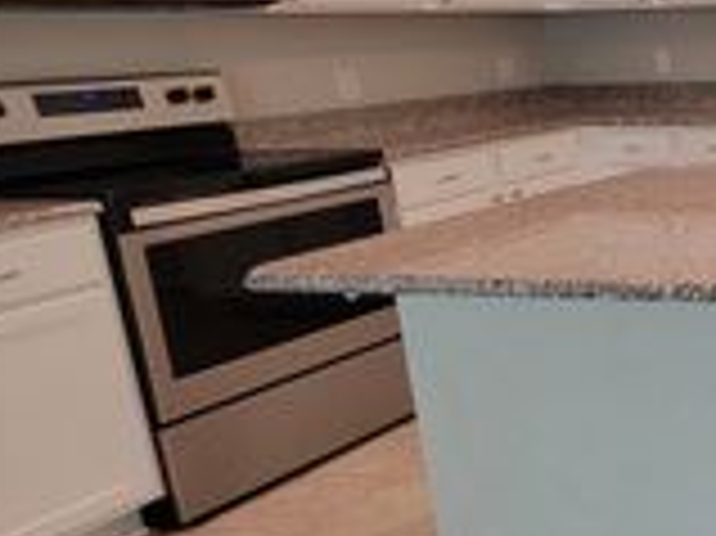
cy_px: 182
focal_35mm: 41
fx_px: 847
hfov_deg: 28.2
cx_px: 1094
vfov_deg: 34.8
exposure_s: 1/60
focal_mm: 2.2
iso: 250
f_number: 2.2
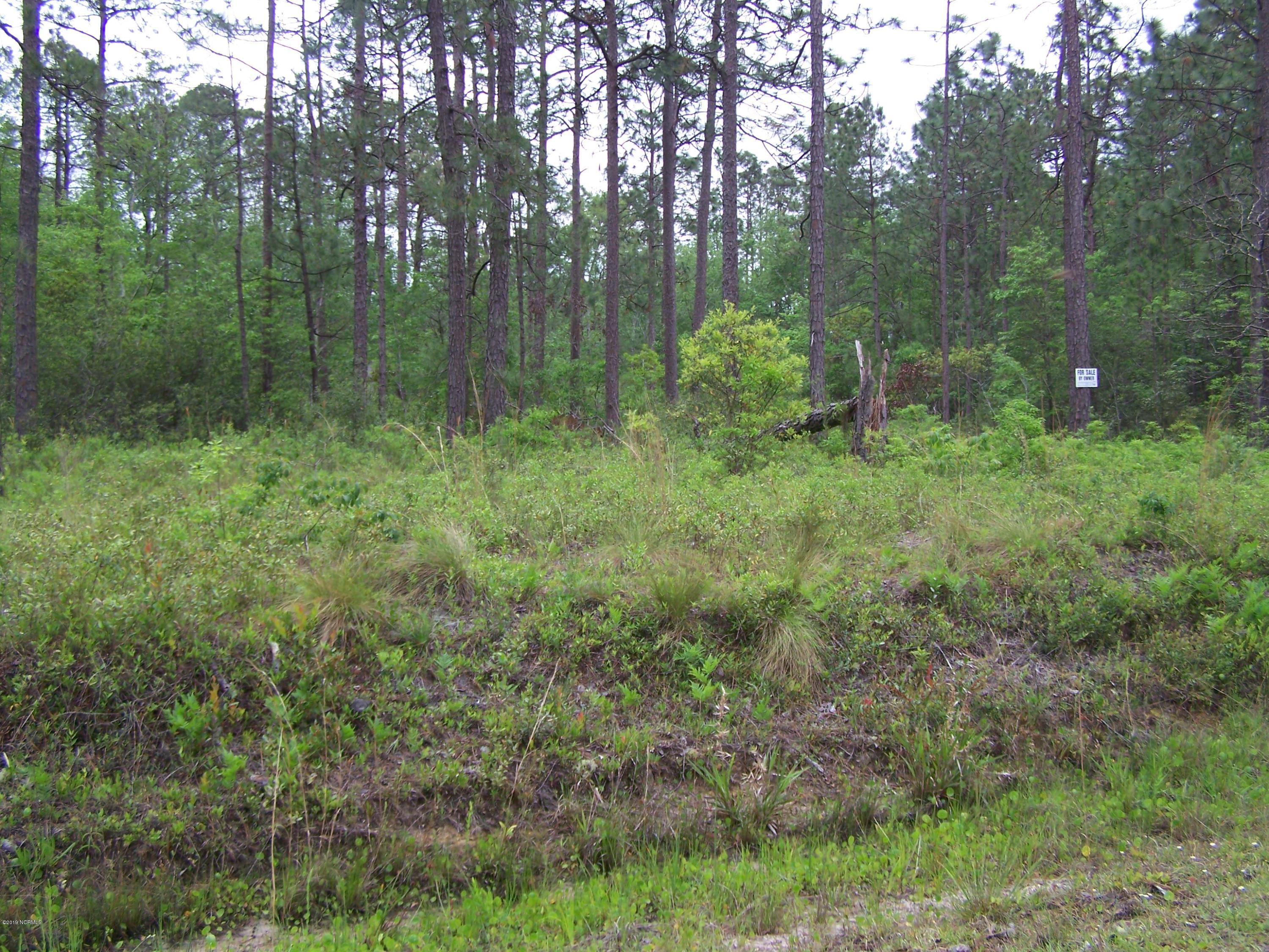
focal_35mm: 38
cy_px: 476
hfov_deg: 49.0
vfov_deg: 37.7
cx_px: 634
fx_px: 1393
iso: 64
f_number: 2.8
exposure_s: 1/200
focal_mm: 6.3
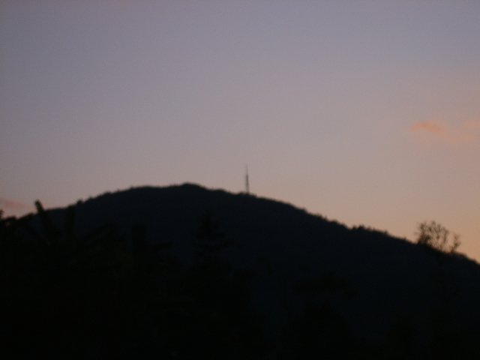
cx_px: 240
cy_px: 180
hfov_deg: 18.7
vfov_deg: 14.1
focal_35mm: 105
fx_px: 1456
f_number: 4.8
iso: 50
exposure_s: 1/500
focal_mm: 17.4
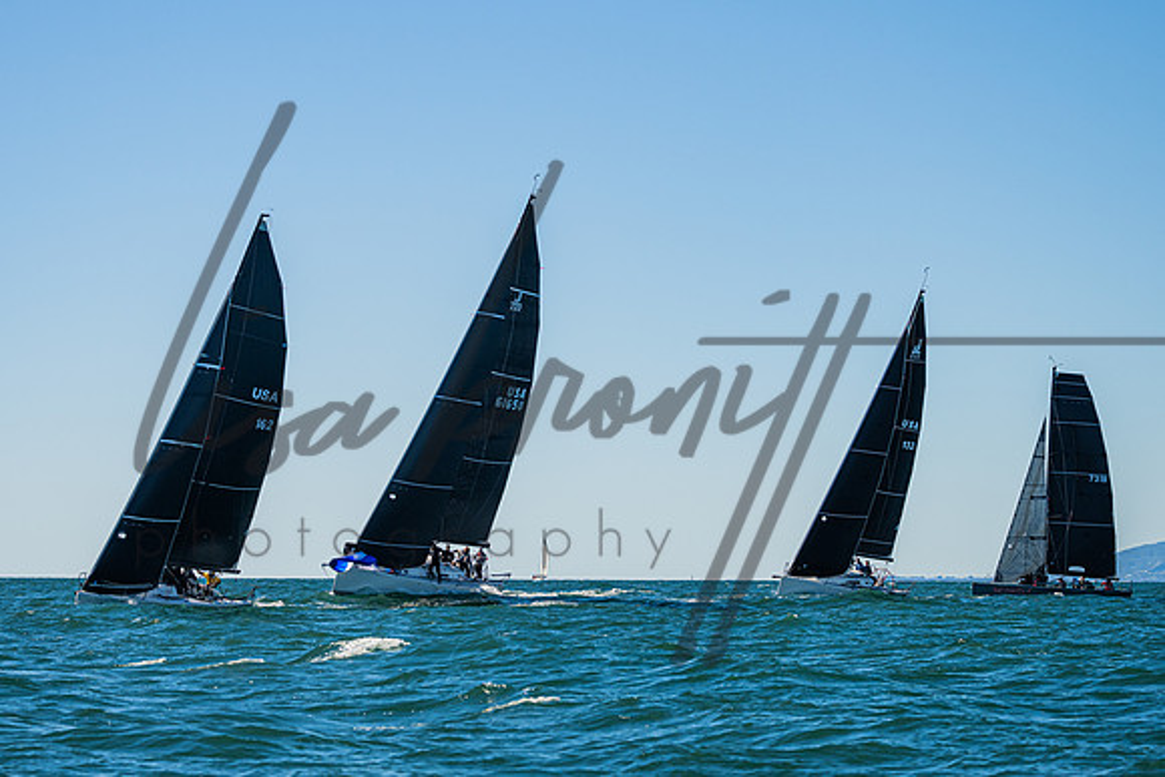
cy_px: 354
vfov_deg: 10.8
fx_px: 4119
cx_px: 573
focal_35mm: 127
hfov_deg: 16.1
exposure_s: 1/2500
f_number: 5.6
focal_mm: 100
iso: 400
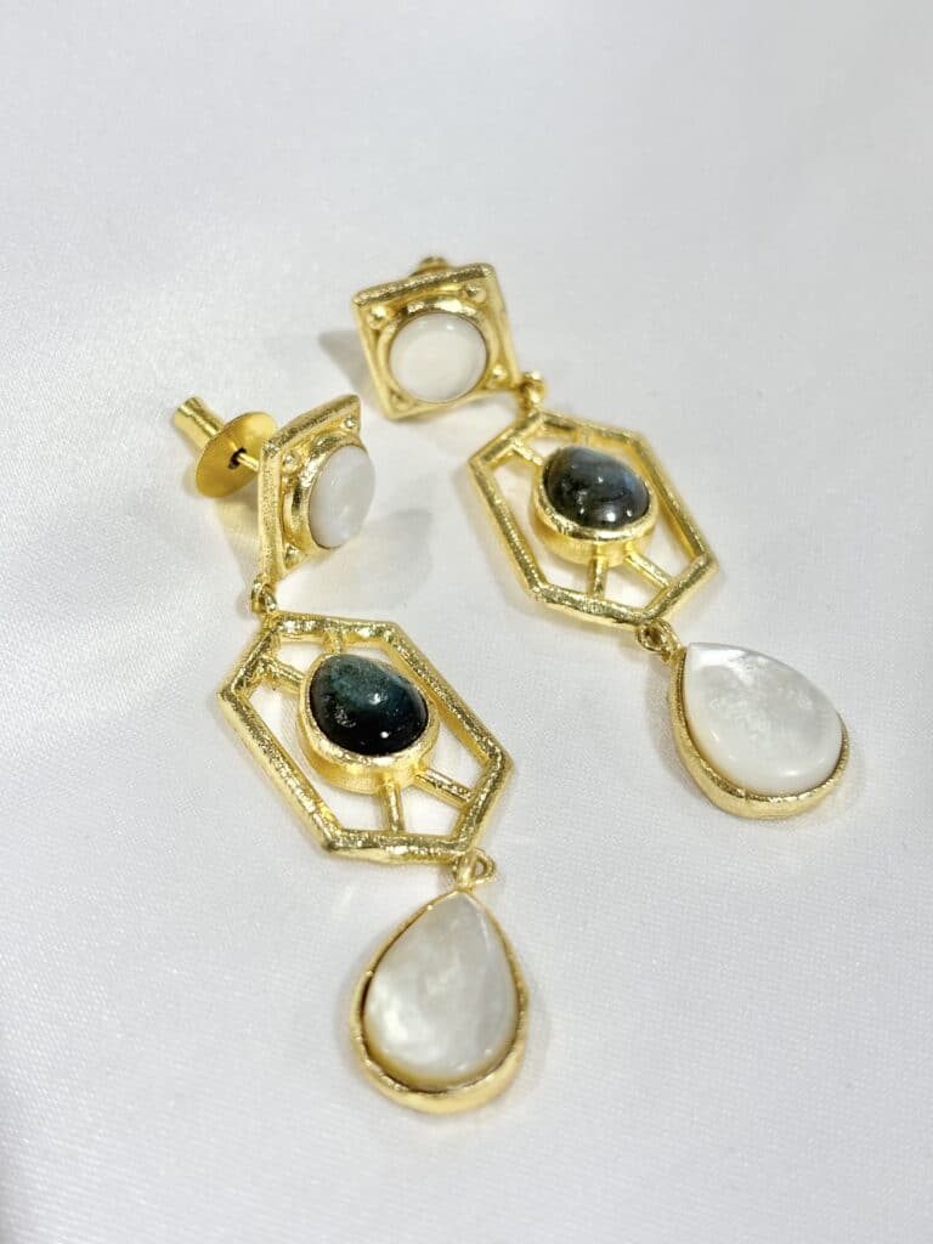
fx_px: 1869
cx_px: 466
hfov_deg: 28.0
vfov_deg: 36.8
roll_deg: +5.5
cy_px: 622
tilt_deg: -41.3
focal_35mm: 52
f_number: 1.6
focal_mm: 5.96
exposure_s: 1/279
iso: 32
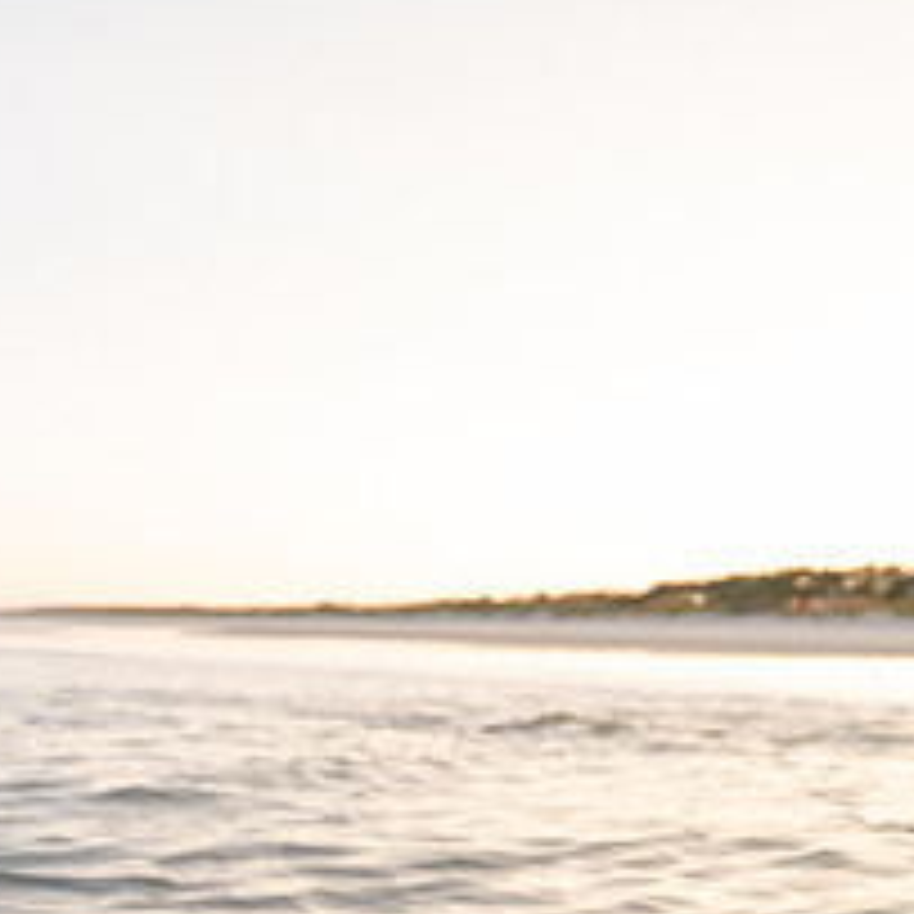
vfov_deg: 24.8
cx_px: 441
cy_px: 768
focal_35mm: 68
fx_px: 2031
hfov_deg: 25.4
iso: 640
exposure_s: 1/200
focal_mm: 28
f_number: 2.8
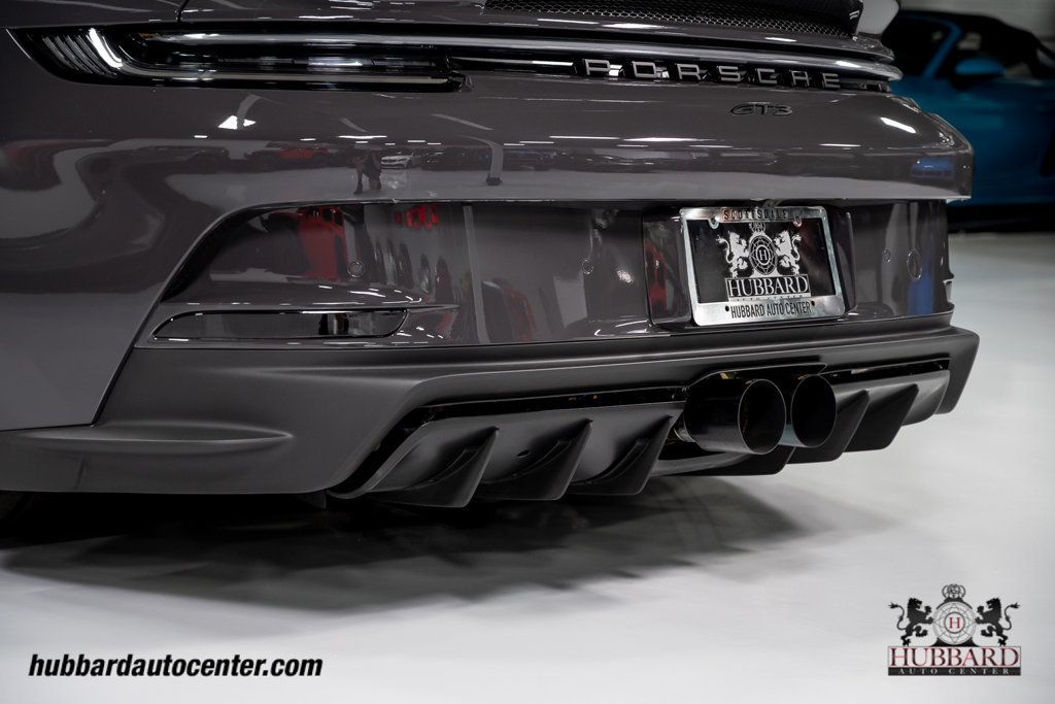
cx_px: 528
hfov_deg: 30.5
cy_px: 352
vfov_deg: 20.6
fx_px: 1934
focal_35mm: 66
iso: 800
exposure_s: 1/60
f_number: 4
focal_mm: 66
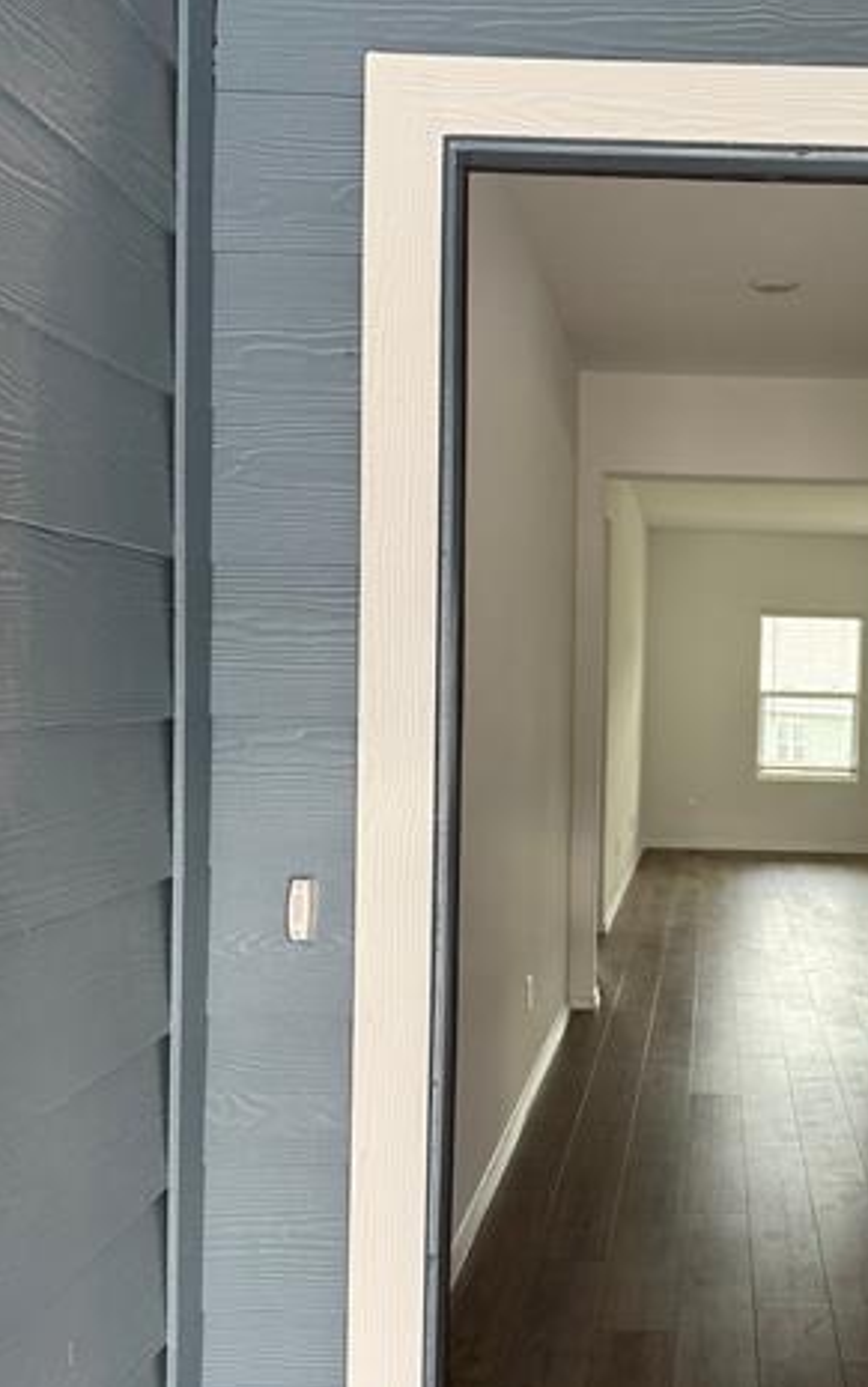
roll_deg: -0.6
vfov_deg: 47.1
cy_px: 761
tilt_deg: -1.3
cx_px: 713
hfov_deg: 29.8
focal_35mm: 42
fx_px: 1588
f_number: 1.78
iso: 200
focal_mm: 6.76
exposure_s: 1/121
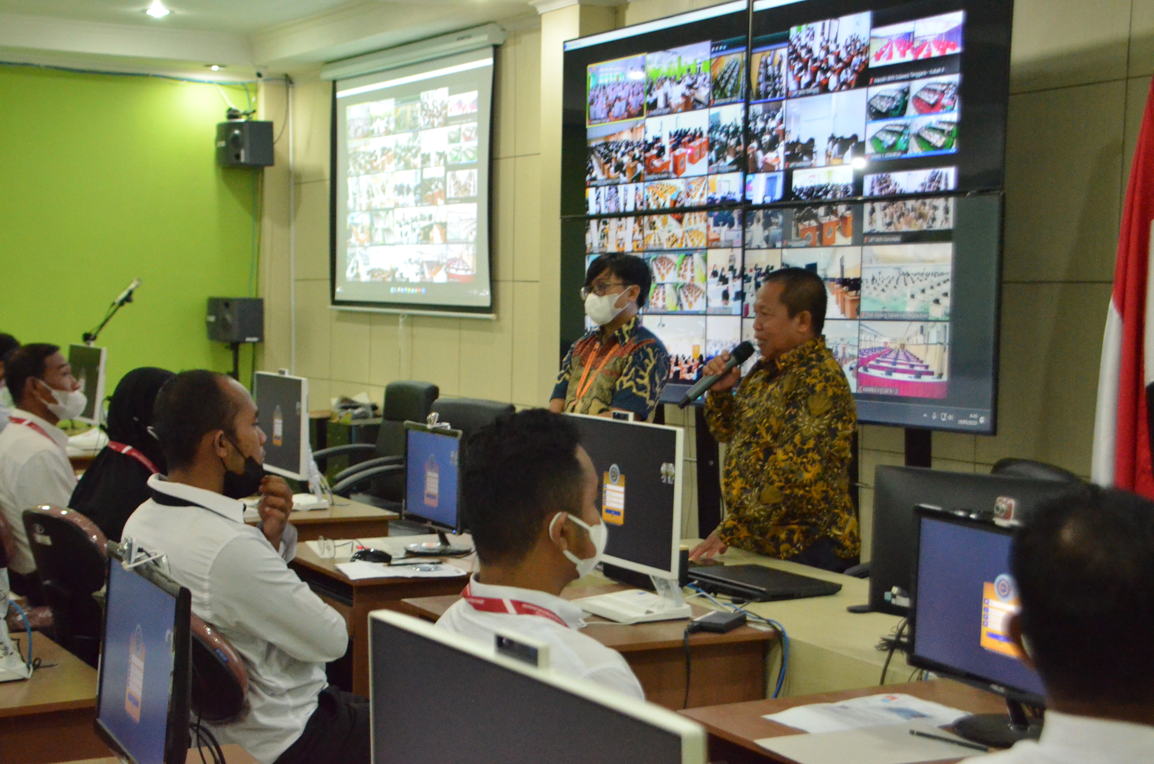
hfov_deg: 35.1
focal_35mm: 57
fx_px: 1823
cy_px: 382
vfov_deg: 23.7
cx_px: 577
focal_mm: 38
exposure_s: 1/160
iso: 5000
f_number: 4.8
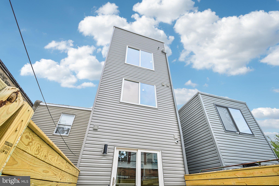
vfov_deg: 73.7
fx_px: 124
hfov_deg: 96.7
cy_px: 93
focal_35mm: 16
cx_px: 140
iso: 800
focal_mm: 16
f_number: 8
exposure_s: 1/500
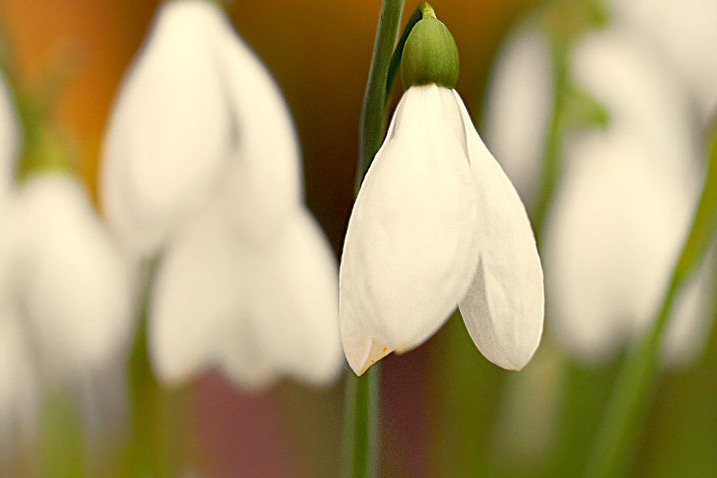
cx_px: 503
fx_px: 5495
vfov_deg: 5.0
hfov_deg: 7.5
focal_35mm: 276
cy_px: 255
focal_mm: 105
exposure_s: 1/160
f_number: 5.6
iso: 2500
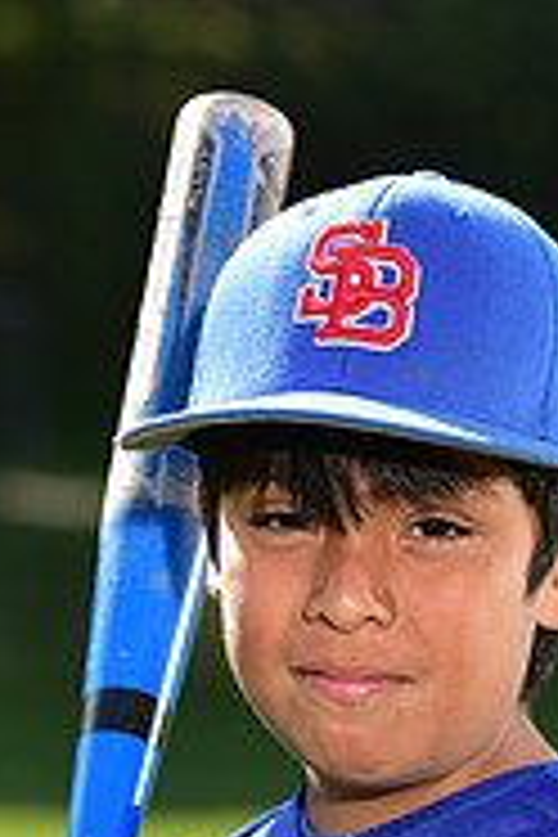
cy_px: 976
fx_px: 8695
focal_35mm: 374
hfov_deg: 3.7
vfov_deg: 5.5
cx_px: 322
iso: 80
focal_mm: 120
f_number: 5
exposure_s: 1/250
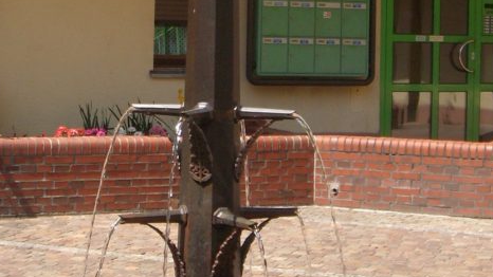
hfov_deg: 22.2
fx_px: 1255
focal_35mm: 96
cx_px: 208
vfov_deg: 12.5
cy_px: 41
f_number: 5.7
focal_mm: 6.4
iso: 64
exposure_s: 1/204
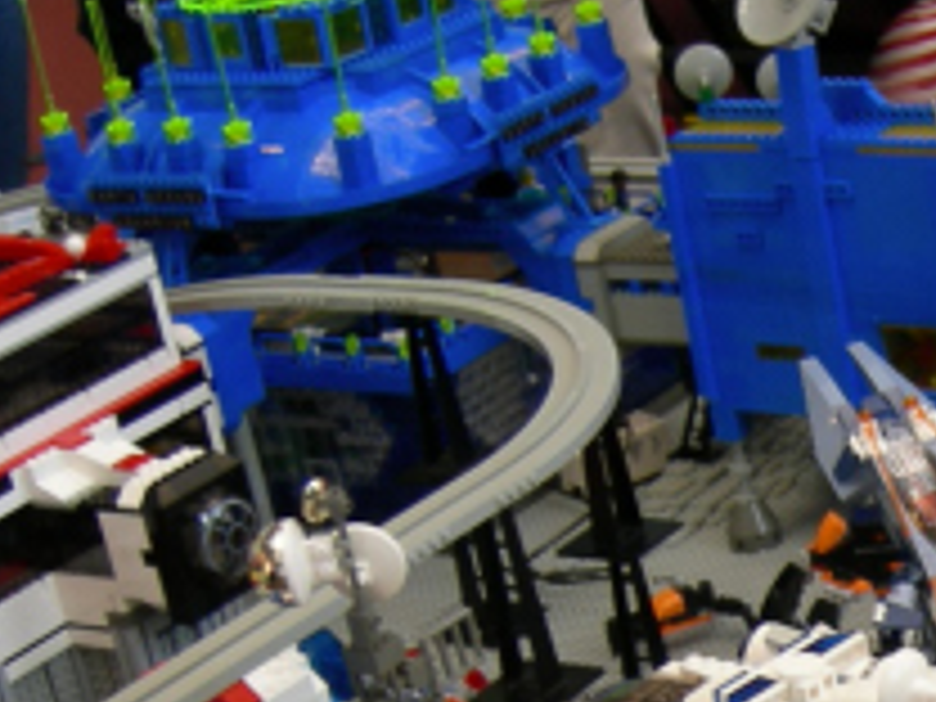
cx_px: 1107
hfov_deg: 17.0
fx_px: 3001
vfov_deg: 13.0
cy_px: 819
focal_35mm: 111
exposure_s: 1/9
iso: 64
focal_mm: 7.5
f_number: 2.7
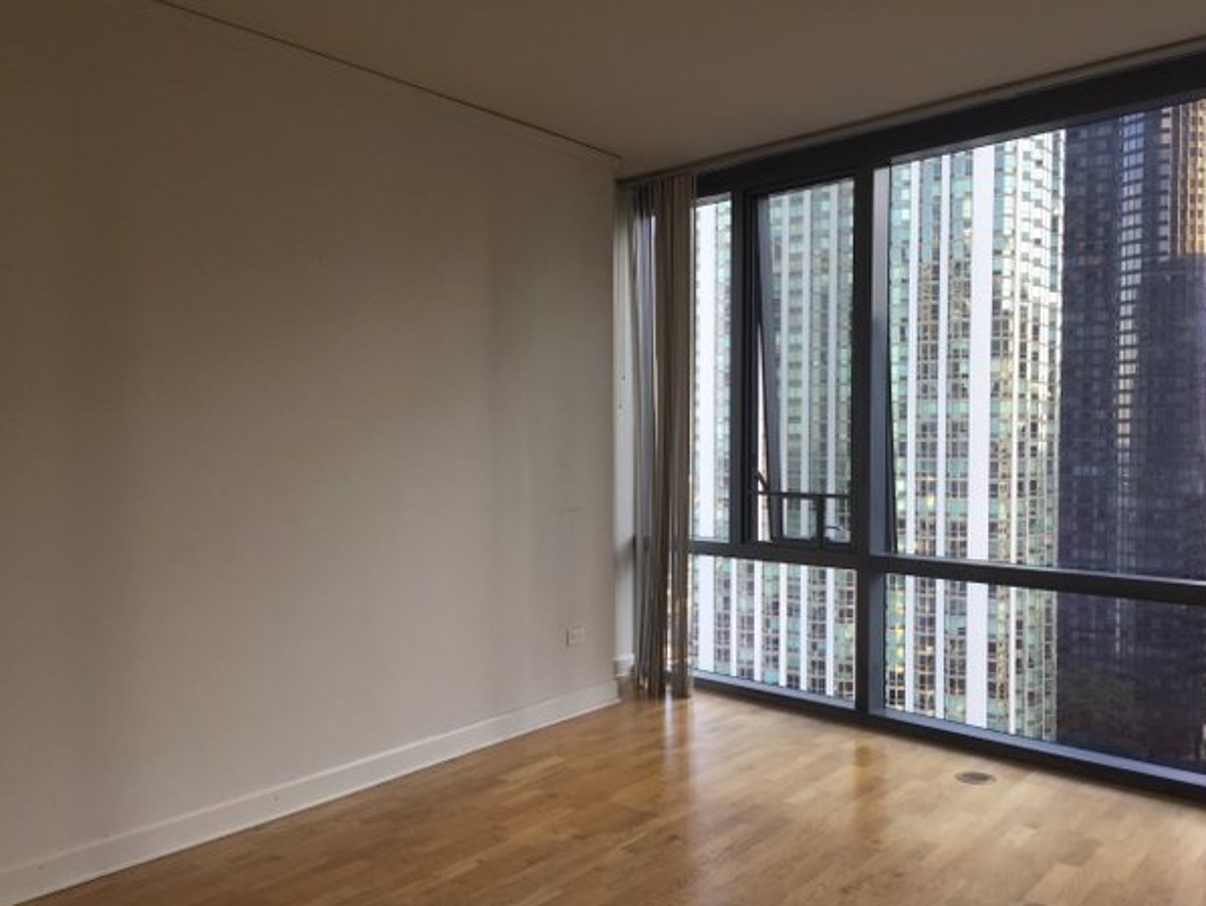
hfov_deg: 58.3
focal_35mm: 31
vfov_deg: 45.4
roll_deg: -1.5
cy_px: 482
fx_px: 1080
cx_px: 634
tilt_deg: -2.0
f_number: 2.2
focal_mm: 4.15
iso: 32
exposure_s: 1/60
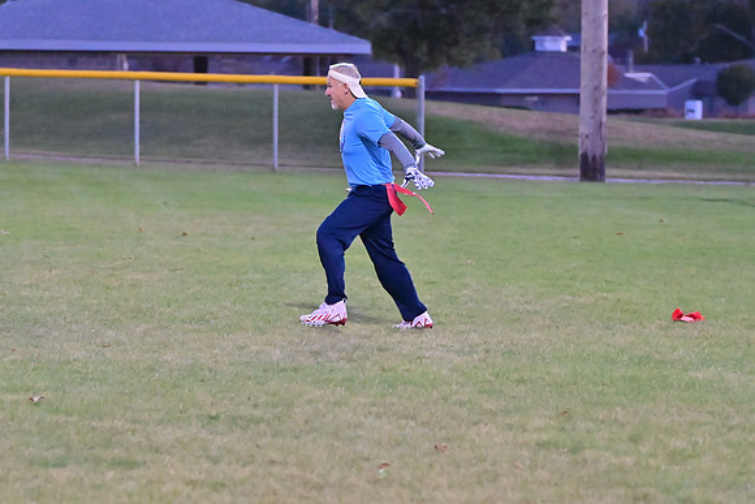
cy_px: 252
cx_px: 378
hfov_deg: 11.4
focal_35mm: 180
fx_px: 3776
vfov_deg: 7.6
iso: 6400
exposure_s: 1/500
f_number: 4
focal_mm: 120
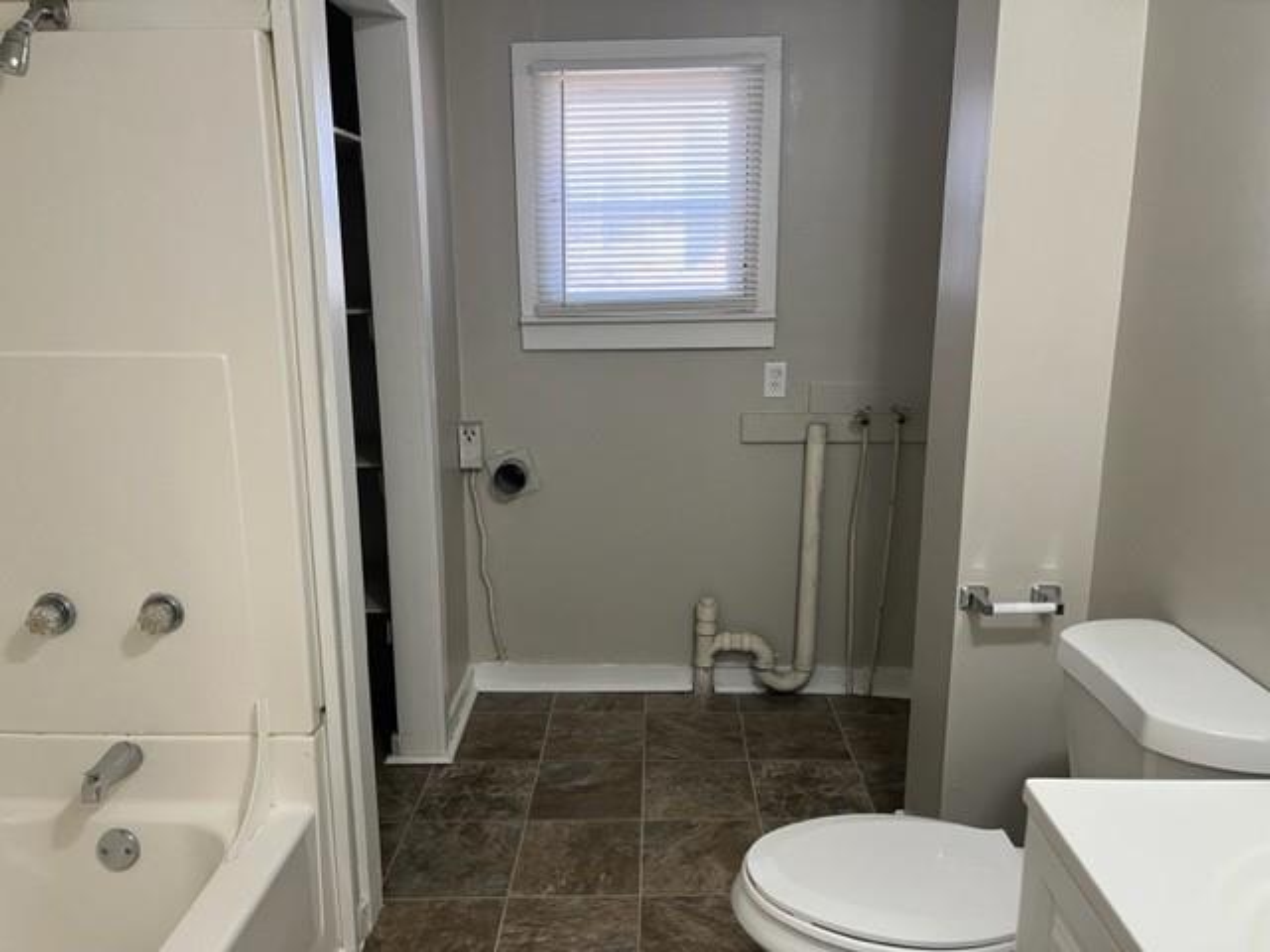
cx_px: 635
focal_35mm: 26
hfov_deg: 67.3
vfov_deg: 53.1
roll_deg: -0.6
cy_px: 476
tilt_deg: -13.0
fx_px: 954
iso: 125
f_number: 1.6
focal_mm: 5.1
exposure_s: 1/60
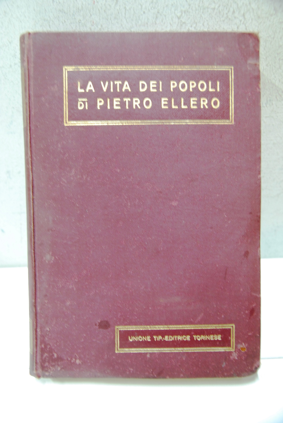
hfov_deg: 34.3
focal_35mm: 39
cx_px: 142
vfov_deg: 49.5
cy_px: 212
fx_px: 459
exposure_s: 1/6
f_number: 5.6
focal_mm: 26
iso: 800
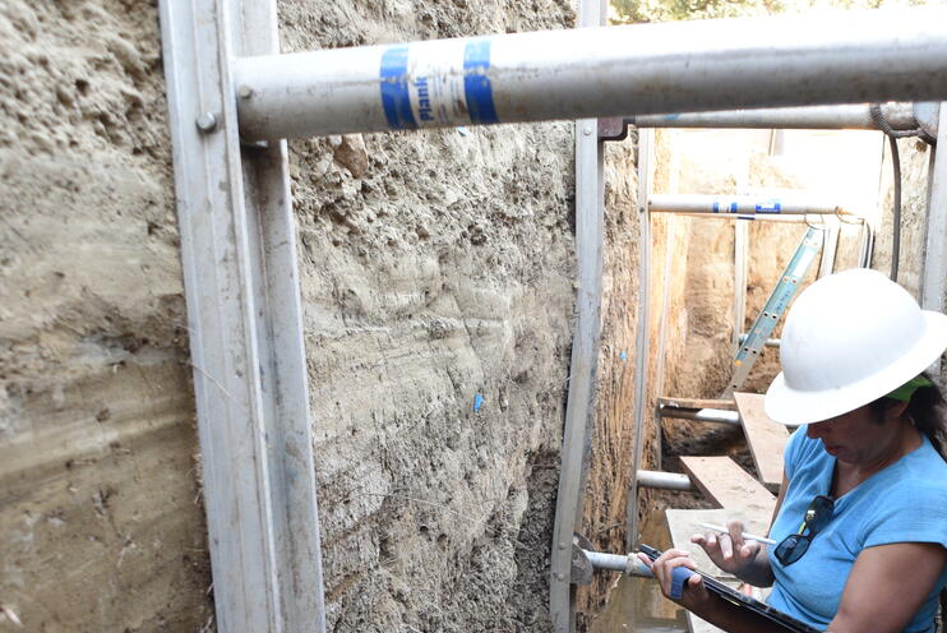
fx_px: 948
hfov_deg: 53.0
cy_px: 467
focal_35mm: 36
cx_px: 526
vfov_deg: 36.2
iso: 900
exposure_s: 1/125
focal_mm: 20
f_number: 4
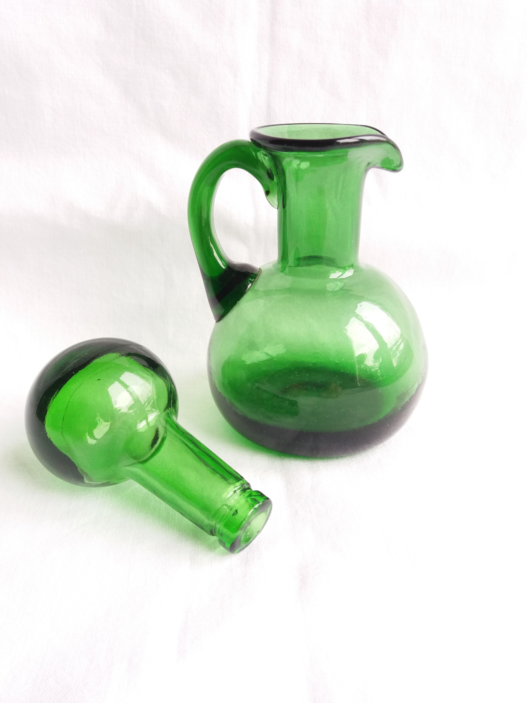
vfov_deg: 63.4
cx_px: 264
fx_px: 568
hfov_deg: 49.7
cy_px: 352
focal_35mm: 28
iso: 100
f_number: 1.9
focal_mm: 3.7
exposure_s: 1/100
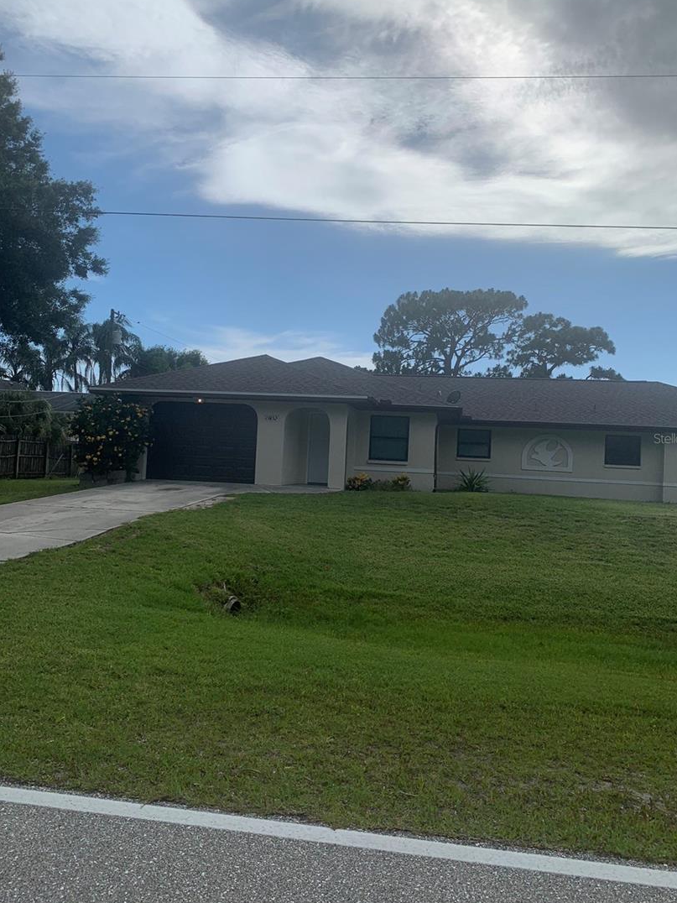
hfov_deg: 48.2
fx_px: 756
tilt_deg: +4.7
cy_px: 438
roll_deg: -0.3
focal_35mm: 29
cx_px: 336
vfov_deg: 61.6
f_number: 1.8
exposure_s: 1/6897
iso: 25
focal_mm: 4.25
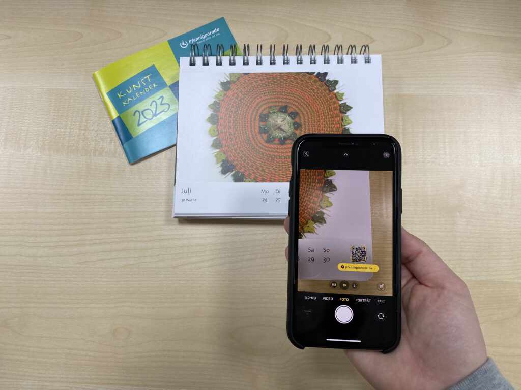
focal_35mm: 26
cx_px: 260
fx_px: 391
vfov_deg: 53.1
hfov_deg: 67.3
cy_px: 195
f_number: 1.8
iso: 80
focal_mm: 4.25
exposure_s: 1/100
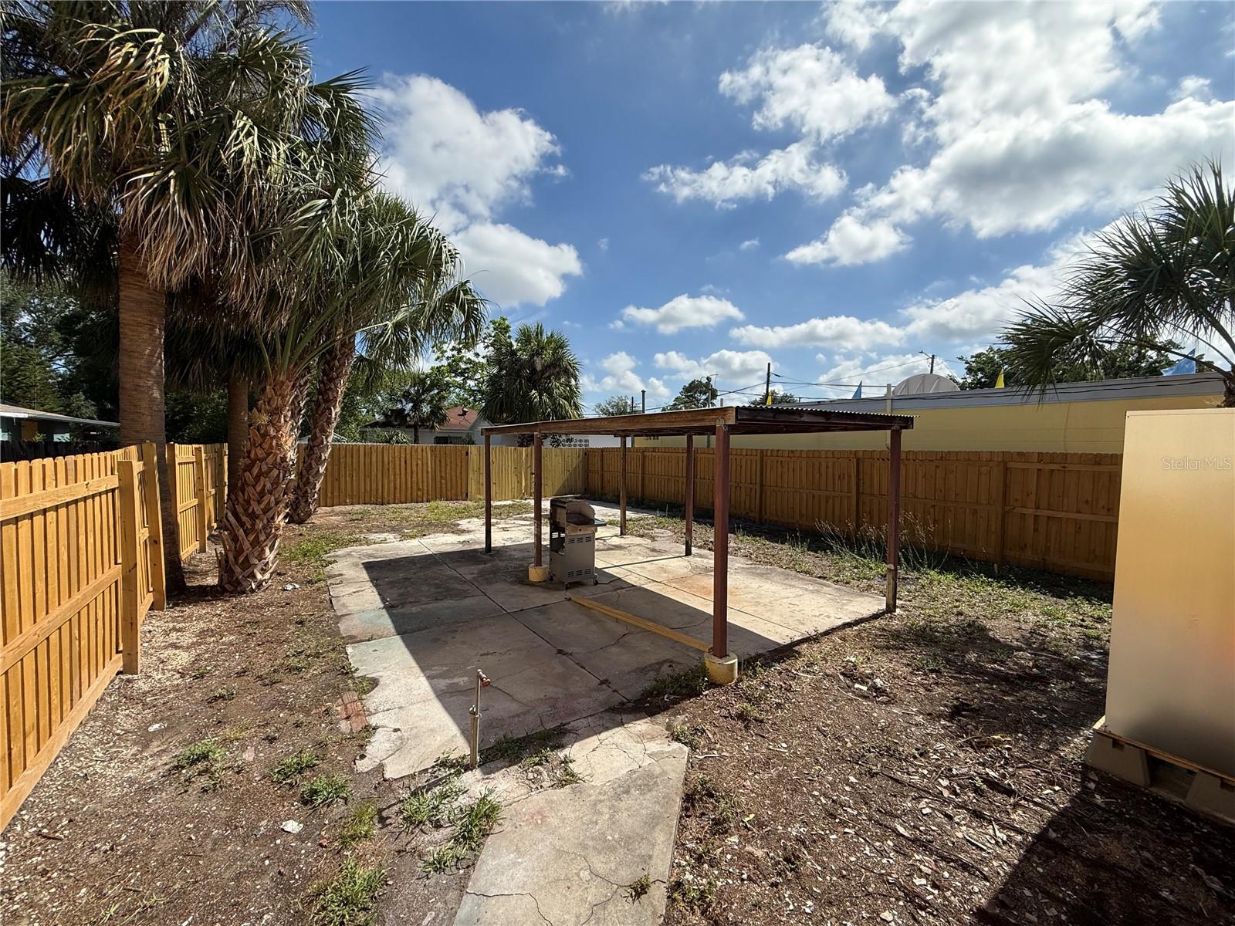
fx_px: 499
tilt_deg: -3.3
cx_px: 618
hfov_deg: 102.1
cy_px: 463
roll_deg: -0.7
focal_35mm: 14
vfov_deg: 85.7
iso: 50
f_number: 2.2
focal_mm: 2.22
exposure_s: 1/2841
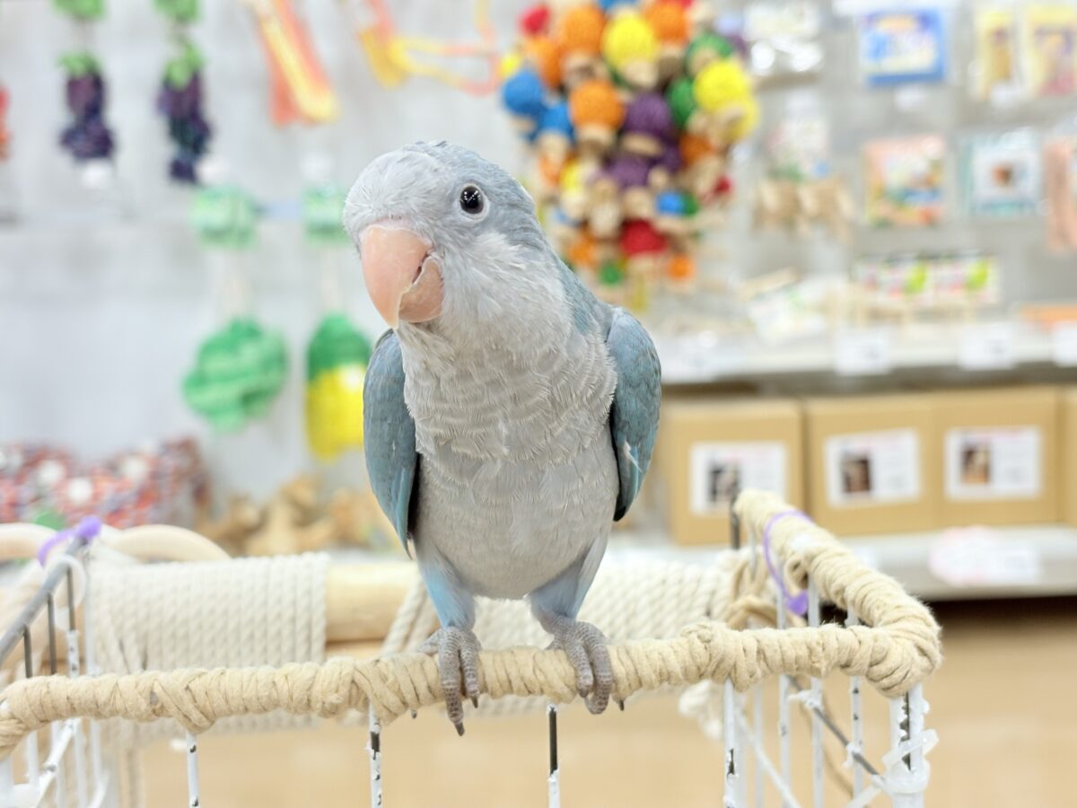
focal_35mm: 52
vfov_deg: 28.0
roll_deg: +3.3
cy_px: 404
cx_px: 538
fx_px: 1618
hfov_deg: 36.8
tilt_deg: -6.9
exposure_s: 1/50
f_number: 1.6
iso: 64
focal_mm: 5.96
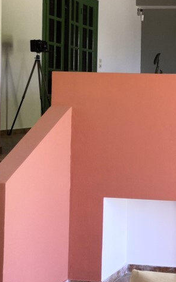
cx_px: 278
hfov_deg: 18.2
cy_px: 107
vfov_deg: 32.8
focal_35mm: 62
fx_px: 477
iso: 160
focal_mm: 3.95
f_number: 1.8
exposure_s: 1/50
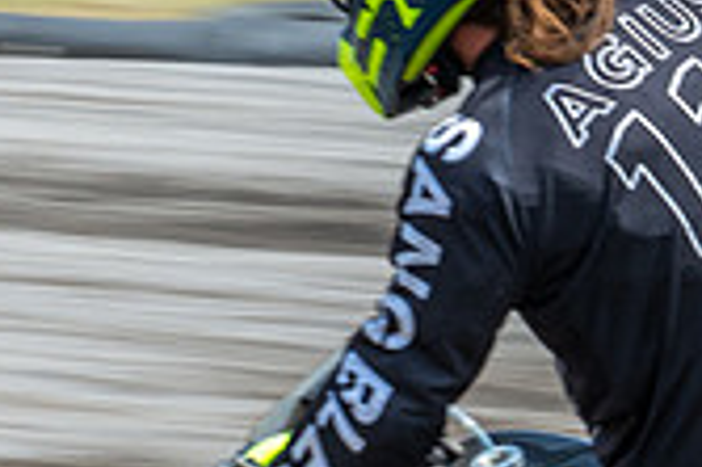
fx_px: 9526
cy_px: 699
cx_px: 668
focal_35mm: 489
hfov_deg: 4.2
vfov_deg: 2.8
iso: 160
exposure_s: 1/160
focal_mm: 60
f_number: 8
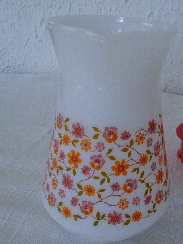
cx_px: 124
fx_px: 282
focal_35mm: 40
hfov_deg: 35.6
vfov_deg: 46.8
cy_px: 123
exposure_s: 1/100
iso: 320
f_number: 3.2
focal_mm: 4.6
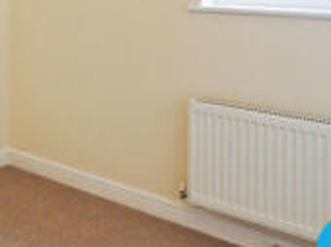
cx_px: 7
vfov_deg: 28.1
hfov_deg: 36.1
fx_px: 458
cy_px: -9
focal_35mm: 48
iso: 400
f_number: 4
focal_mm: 7
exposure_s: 1/60
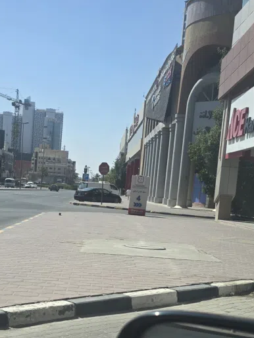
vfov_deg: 31.3
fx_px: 597
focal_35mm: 61
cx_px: 79
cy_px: 241
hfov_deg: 23.9
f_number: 1.7
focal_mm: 6.3
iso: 12
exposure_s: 1/750
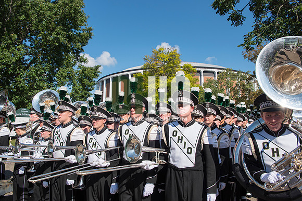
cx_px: 151
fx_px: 201
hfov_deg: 73.7
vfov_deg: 53.2
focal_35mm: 24
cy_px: 100
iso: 200
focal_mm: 24
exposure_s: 1/1600
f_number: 5.6
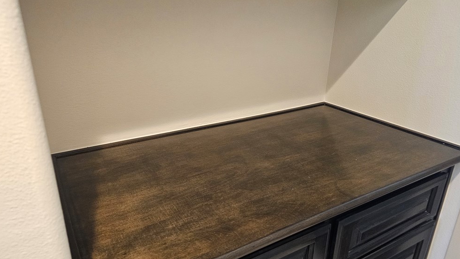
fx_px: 317
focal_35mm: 26
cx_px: 226
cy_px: 126
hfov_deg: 71.9
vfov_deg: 44.4
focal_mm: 6.3
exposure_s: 1/60
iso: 640
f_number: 1.7
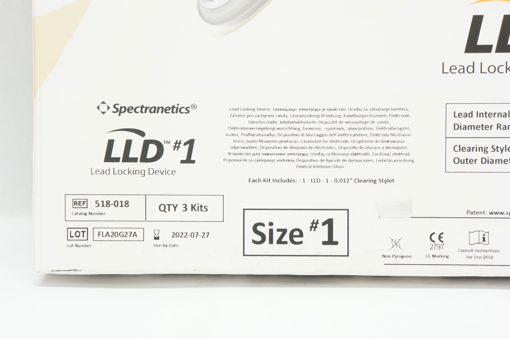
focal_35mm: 82
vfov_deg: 16.5
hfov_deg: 24.6
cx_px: 255
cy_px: 170
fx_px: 1167
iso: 800
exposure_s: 1/60
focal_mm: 55
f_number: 7.1
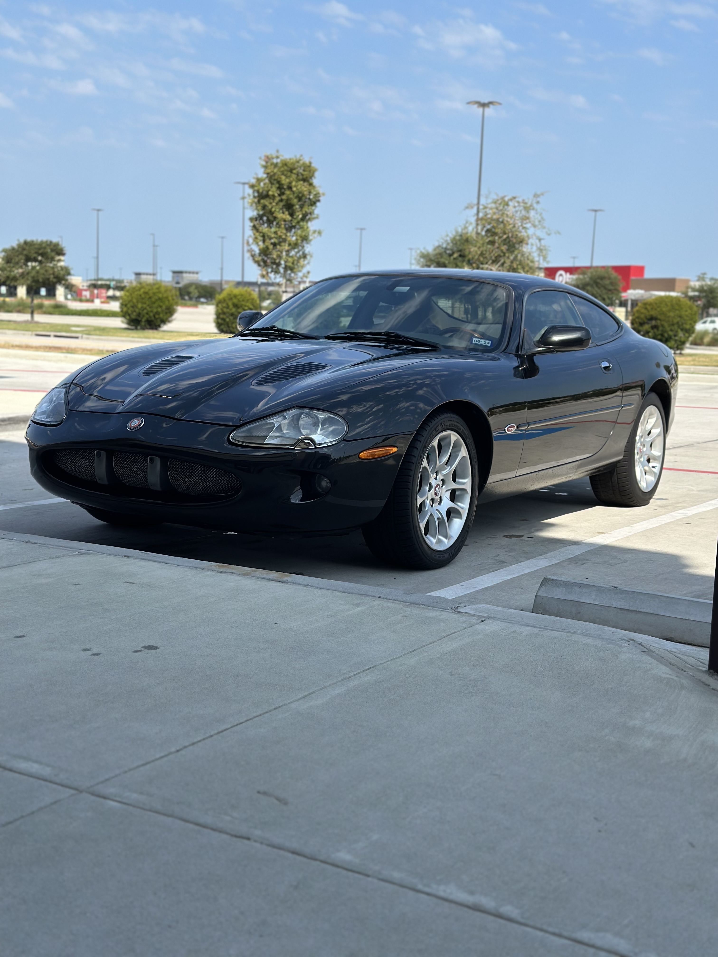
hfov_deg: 30.3
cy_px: 478
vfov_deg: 39.7
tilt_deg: -8.0
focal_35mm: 48
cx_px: 359
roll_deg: -2.5
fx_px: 1327
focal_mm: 6.86
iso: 80
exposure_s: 1/4184
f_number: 1.78
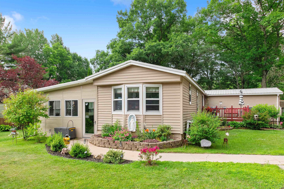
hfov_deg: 76.1
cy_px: 94
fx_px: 181
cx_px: 142
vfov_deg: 55.1
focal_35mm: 23
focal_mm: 23
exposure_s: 1/1000
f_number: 8
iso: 640
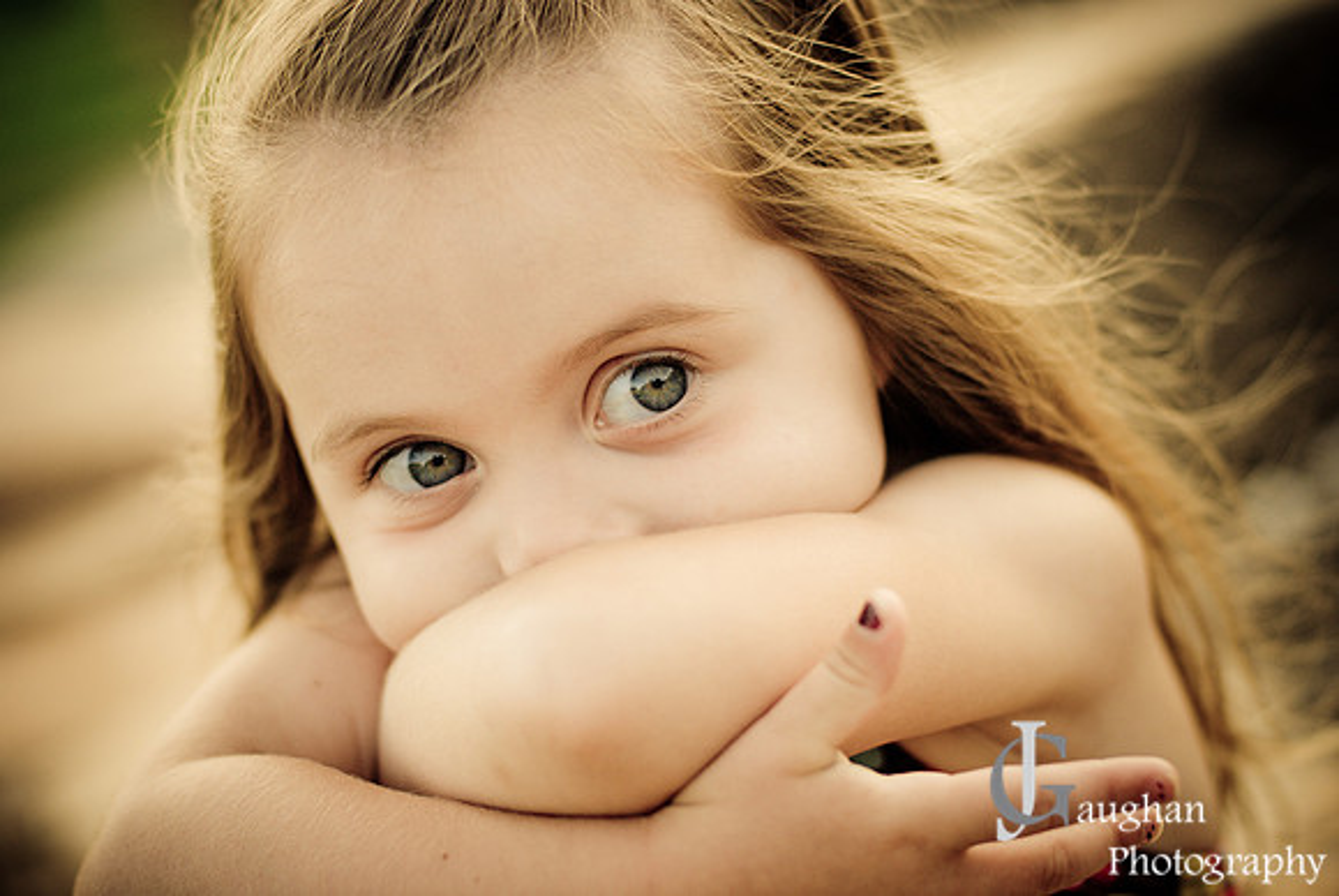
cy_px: 448
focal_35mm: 75
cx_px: 670
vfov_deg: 18.2
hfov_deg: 27.0
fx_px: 2792
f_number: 2.5
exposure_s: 1/640
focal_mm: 50
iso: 200
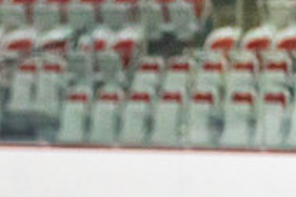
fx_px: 5586
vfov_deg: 2.0
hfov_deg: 3.0
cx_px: -259
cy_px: 369
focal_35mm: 680
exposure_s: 1/1250
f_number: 2.8
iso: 3200
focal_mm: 128
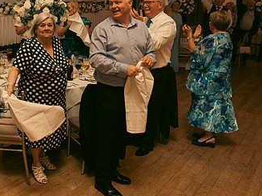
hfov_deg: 43.4
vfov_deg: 34.8
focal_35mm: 41
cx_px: 48
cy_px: 68
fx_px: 310
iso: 2500
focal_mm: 24
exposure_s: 1/160
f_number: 3.5
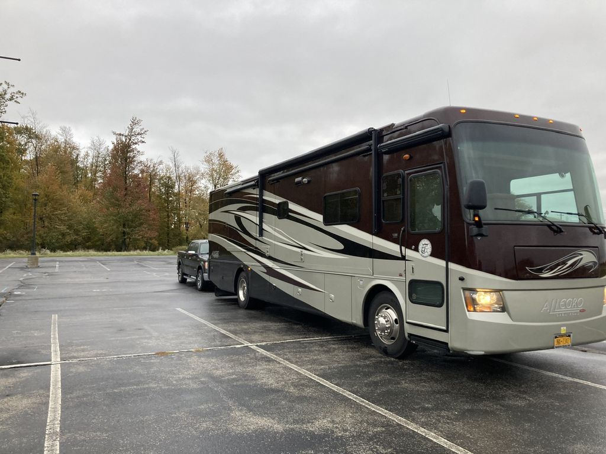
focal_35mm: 28
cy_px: 227
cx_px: 303
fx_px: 490
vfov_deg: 49.7
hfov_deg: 63.4
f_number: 1.8
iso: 64
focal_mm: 3.99
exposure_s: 1/121
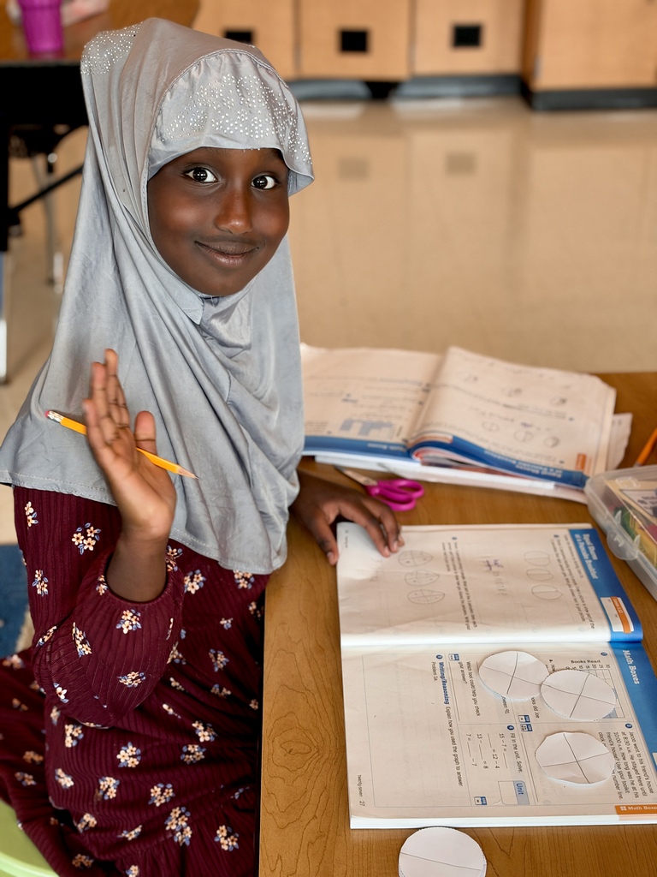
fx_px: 1215
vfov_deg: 39.7
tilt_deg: -29.0
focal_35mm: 48
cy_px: 438
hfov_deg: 30.3
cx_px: 328
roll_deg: -0.1
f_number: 1.8
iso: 320
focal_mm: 6.93
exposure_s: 1/120
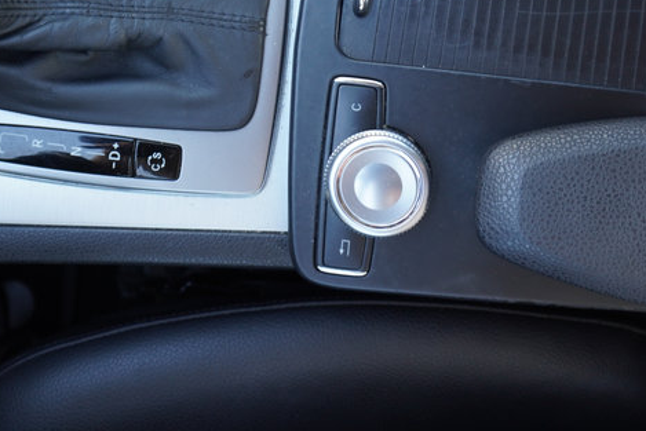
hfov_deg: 41.6
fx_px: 826
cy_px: 29
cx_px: 168
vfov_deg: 28.0
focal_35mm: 46
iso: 250
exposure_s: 1/30
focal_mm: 16
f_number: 3.5
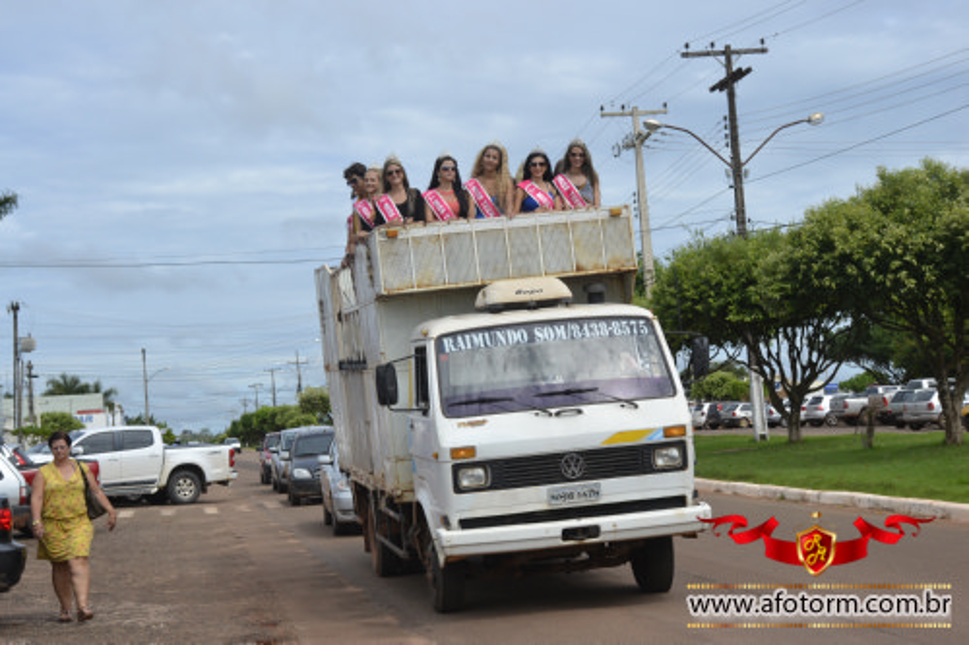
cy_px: 322
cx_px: 484
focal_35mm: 66
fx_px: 1776
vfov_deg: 20.6
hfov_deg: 30.5
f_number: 9
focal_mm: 44
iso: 100
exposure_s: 1/320
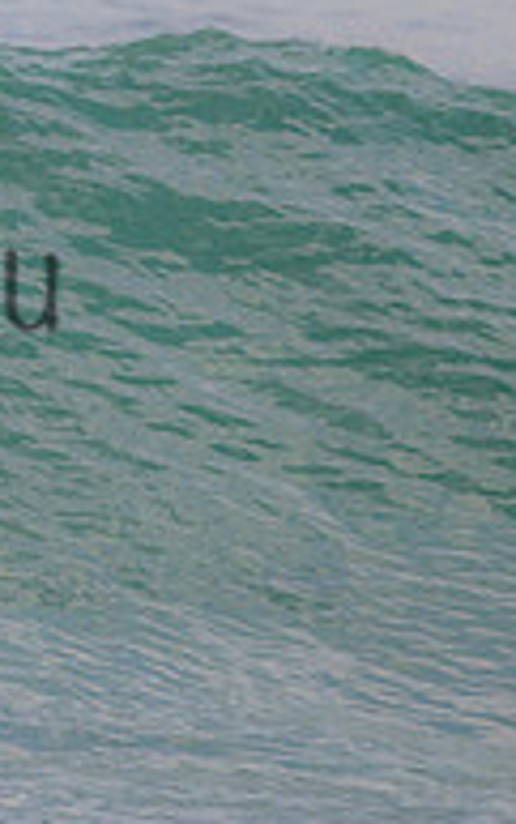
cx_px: -392
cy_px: 233
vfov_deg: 1.0
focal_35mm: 2202
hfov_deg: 0.6
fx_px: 49435
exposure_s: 1/1600
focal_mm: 720
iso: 1400
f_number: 11
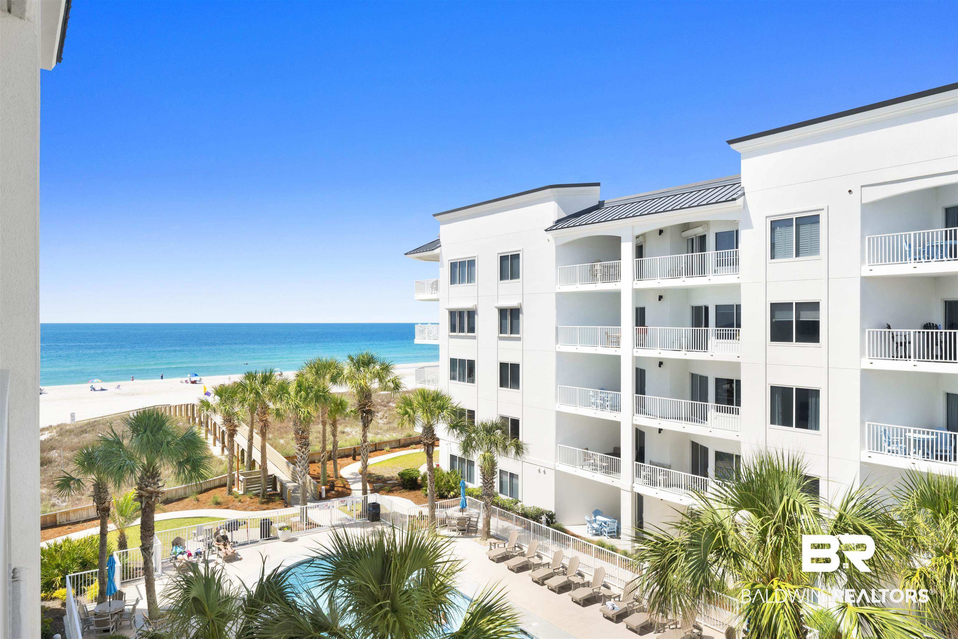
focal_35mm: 24
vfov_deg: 53.1
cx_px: 479
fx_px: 639
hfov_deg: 73.7
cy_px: 320
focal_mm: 24
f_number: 11
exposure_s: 1/400
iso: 400
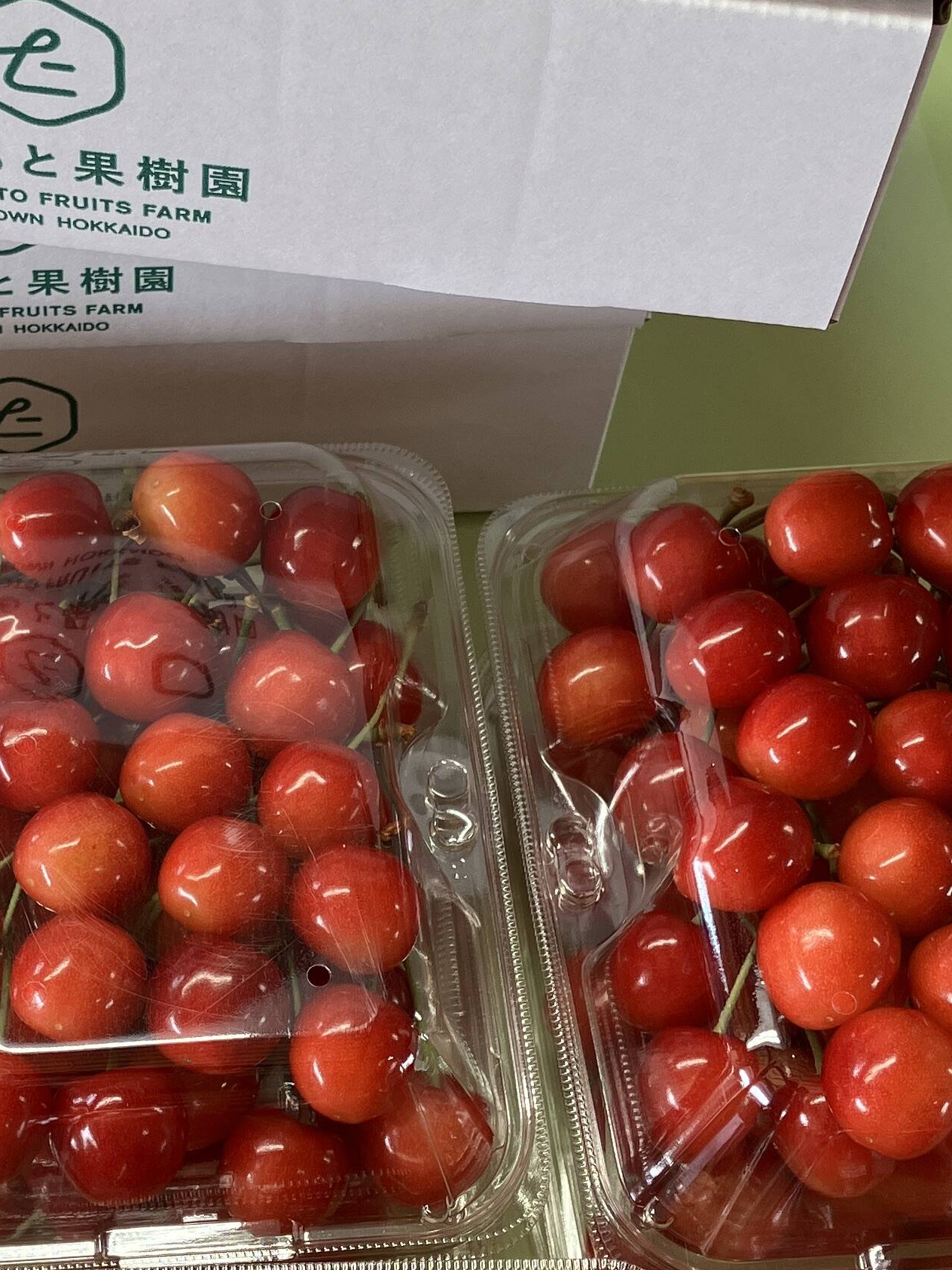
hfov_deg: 21.6
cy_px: 708
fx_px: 2457
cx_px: 171
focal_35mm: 67
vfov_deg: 28.9
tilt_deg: -57.6
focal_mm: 3.99
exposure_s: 1/100
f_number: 1.8
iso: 32
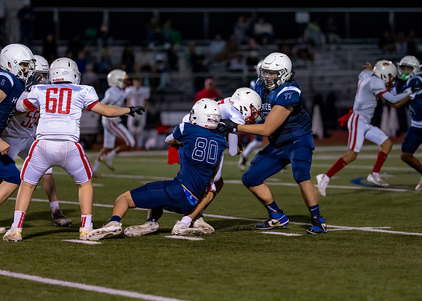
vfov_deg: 6.6
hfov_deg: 9.2
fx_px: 2616
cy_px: 140
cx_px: 235
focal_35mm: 218
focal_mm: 135
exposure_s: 1/1600
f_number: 1.8
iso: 3200
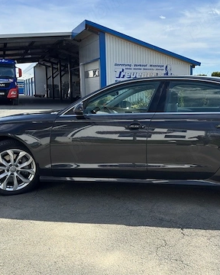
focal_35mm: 39
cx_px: 147
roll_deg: +0.5
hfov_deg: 37.8
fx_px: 317
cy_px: 122
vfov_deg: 46.8
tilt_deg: -5.2
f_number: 1.78
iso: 100
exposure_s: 1/5376
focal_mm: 6.76
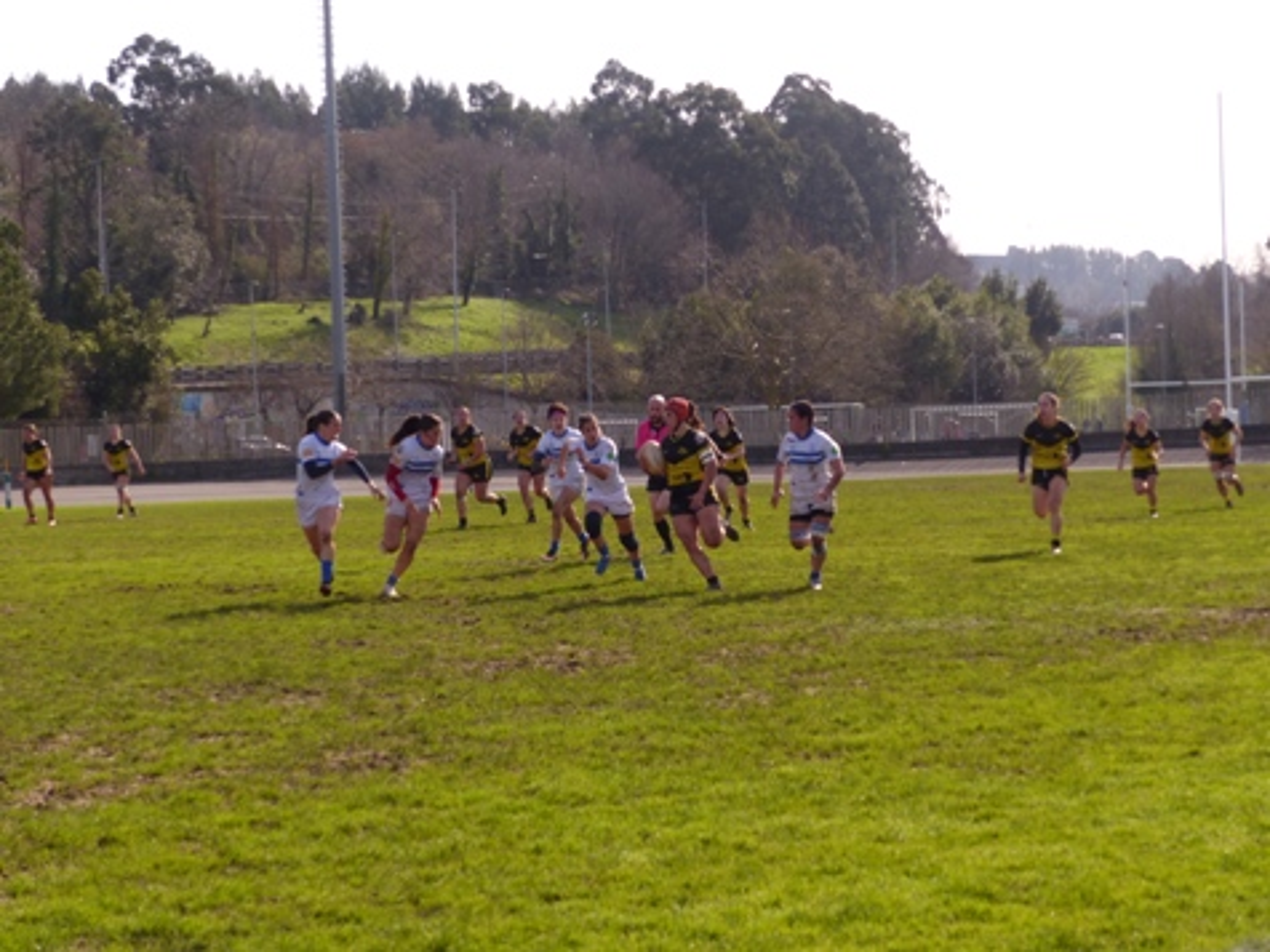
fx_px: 2752
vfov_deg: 19.6
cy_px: 476
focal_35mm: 75
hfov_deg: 26.0
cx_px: 635
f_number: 4
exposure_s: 1/640
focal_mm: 13.5
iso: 100
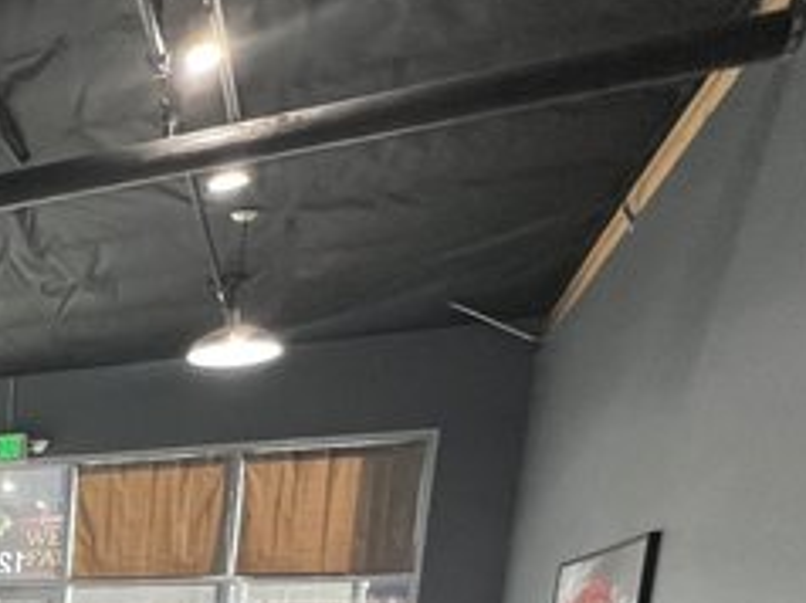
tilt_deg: -11.9
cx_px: -230
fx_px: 977
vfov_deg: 27.0
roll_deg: -0.4
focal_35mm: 42
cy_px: 844
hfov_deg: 33.4
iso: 160
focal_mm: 1.57
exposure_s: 1/120
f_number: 1.8
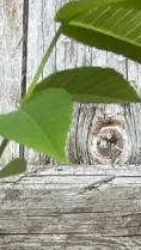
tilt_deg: -19.1
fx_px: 1292
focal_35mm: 195
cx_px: -118
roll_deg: +0.7
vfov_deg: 9.5
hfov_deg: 6.1
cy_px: 650
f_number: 1.6
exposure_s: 1/114
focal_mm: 4.2
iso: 32
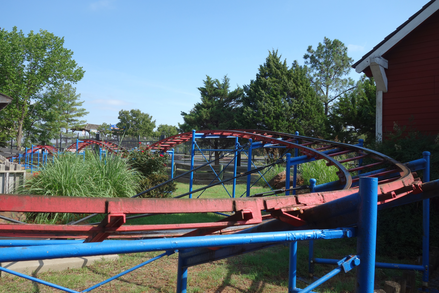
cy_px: 146
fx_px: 366
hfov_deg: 61.9
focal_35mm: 30
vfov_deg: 43.6
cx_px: 220
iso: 125
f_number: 5.6
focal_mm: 11.32
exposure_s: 1/320
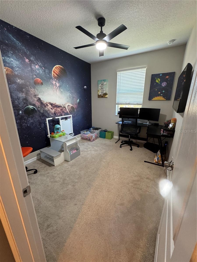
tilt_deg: -16.4
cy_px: 131
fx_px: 106
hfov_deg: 85.7
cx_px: 98
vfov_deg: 102.1
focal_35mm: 14
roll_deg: +1.0
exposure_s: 1/60
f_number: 2.2
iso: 400
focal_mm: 2.22
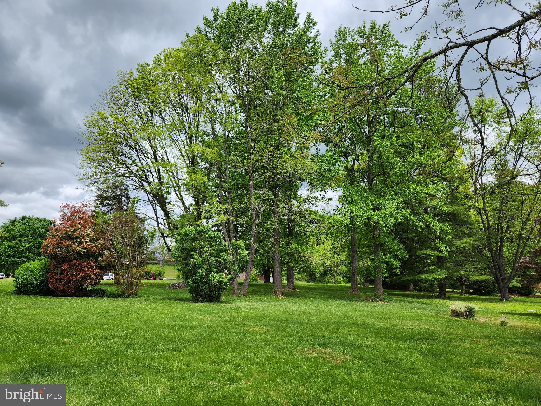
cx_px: 270
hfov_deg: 73.9
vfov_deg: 58.9
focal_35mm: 23
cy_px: 203
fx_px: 359
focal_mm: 5.4
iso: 20
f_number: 1.8
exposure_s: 1/937
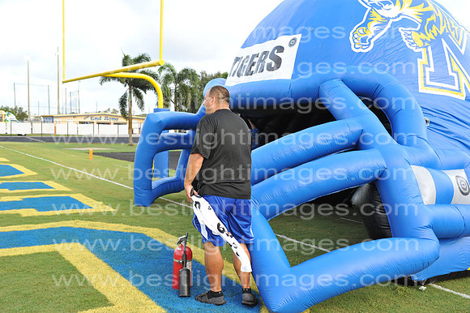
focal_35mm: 35
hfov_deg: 54.5
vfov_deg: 37.8
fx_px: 457
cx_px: 235
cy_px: 156
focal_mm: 35
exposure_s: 1/500
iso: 1600
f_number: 5.6
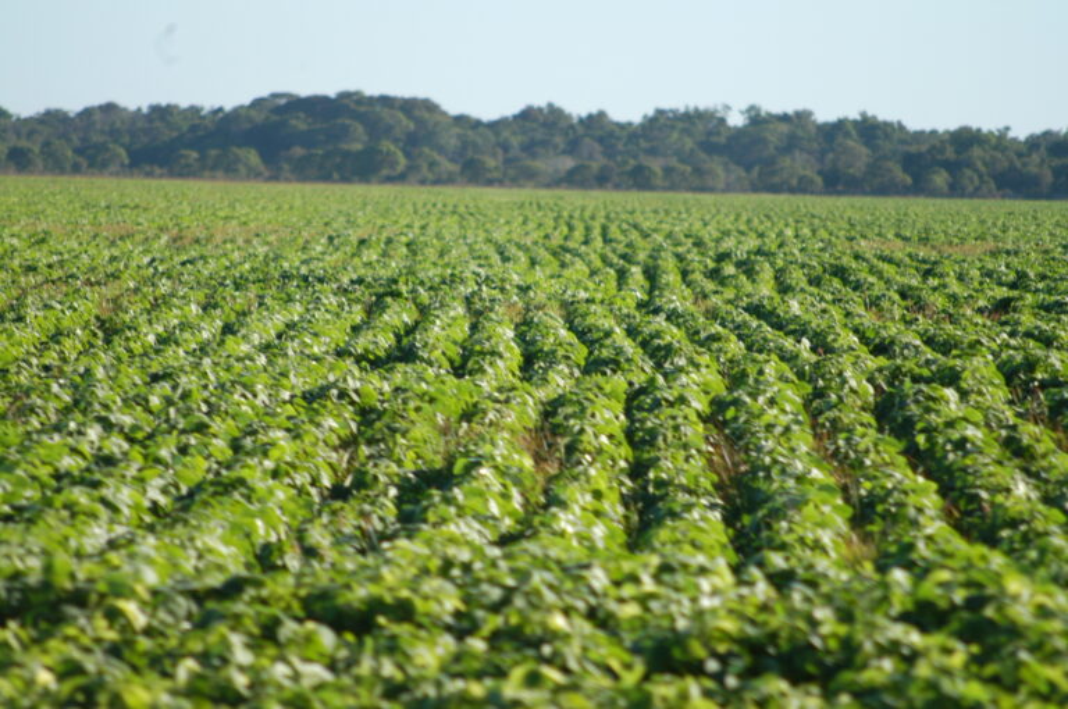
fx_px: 9333
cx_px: 534
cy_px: 354
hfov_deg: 6.5
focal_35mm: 315
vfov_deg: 4.4
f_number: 5.6
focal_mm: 210
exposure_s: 1/500
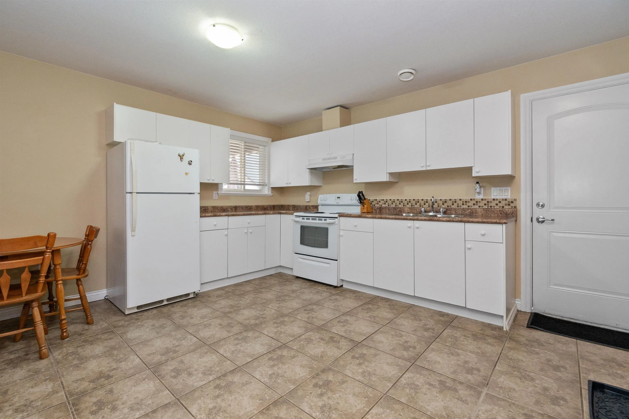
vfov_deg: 77.3
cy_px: 210
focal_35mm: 15
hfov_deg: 100.4
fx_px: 262
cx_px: 314
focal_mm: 10
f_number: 9
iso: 320
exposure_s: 1/30
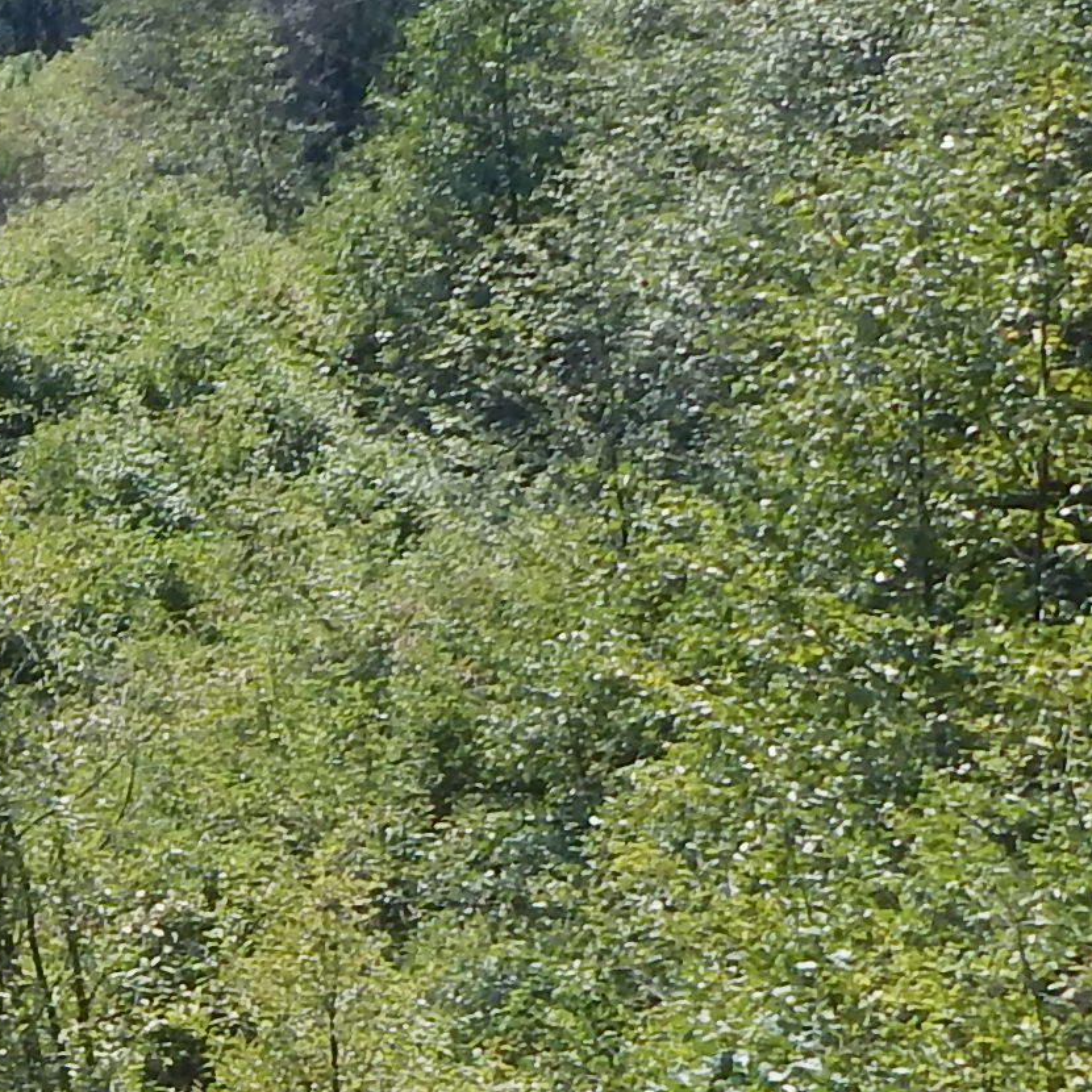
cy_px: 904
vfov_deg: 16.0
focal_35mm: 108
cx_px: -862
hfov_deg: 14.3
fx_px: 3855
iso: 125
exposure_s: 1/1000
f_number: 3
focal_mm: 4
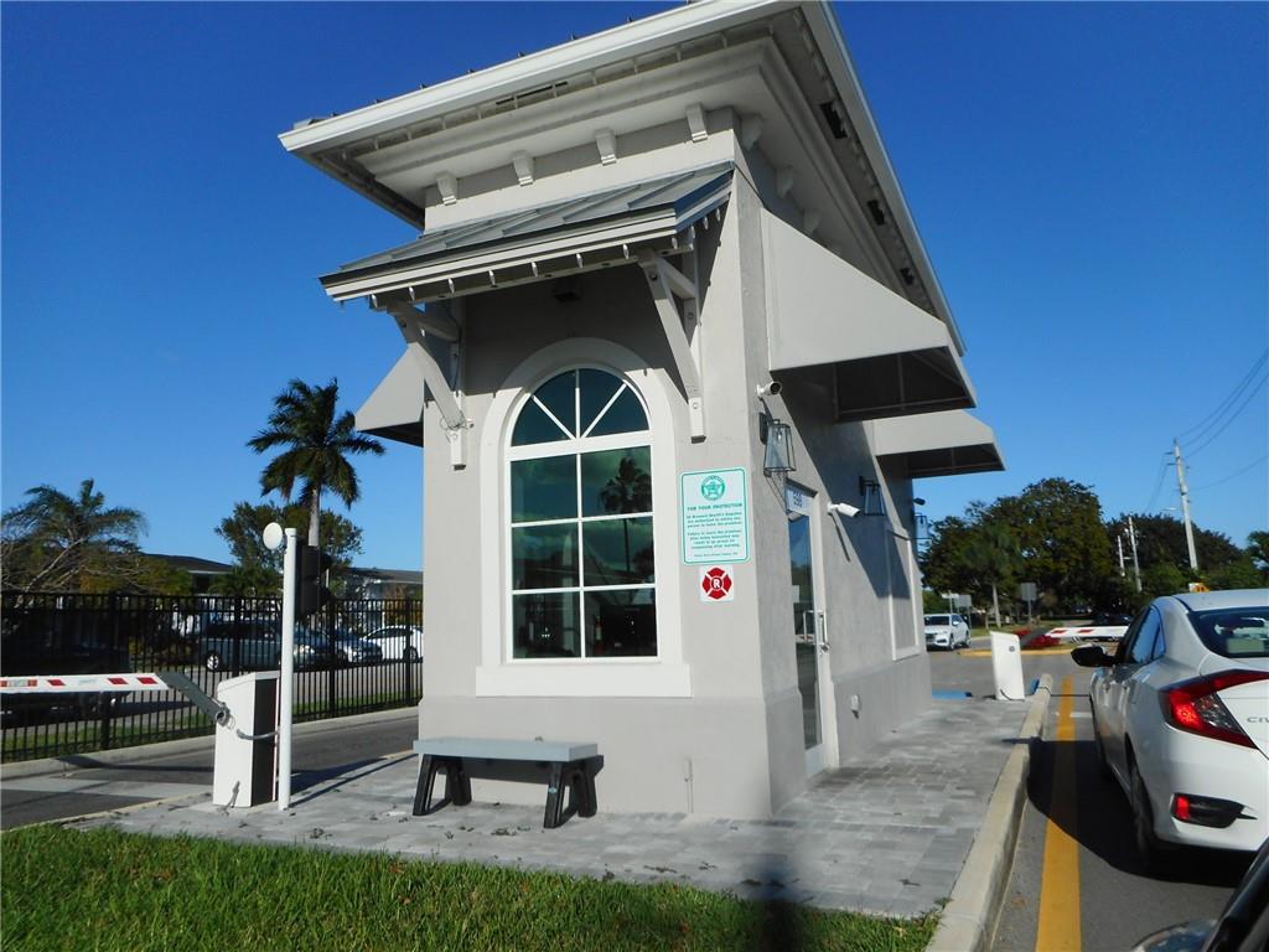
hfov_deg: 69.4
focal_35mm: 25
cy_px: 476
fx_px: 916
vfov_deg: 54.9
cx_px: 634
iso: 80
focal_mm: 4.5
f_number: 10.5
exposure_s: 1/200
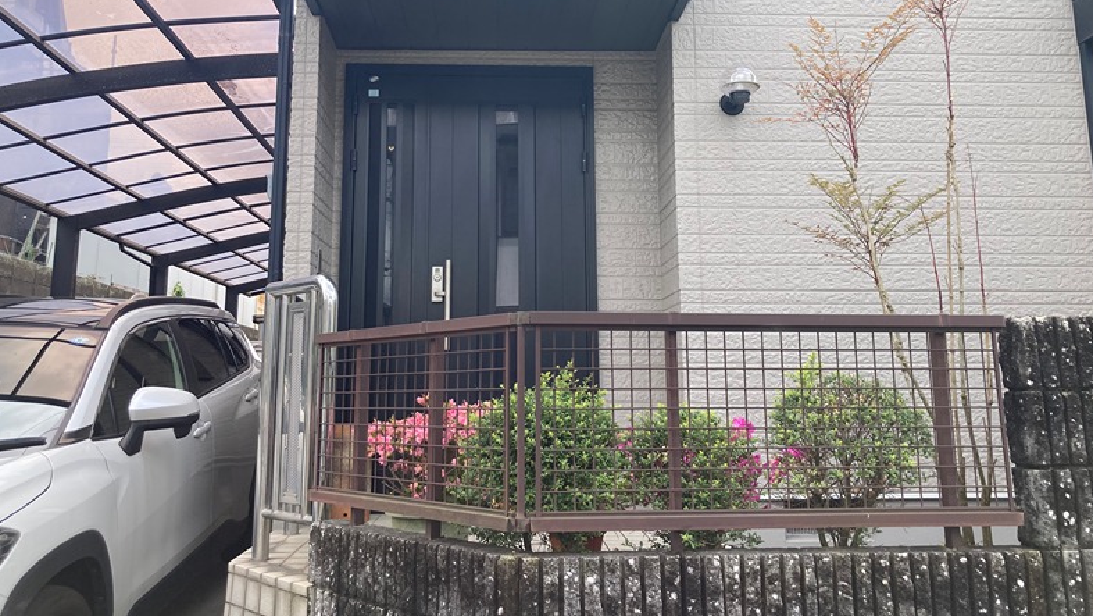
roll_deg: -0.7
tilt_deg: +12.0
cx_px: 550
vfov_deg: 37.6
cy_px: 232
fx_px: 899
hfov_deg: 62.6
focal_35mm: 31
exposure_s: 1/666
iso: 20
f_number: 1.8
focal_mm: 3.99
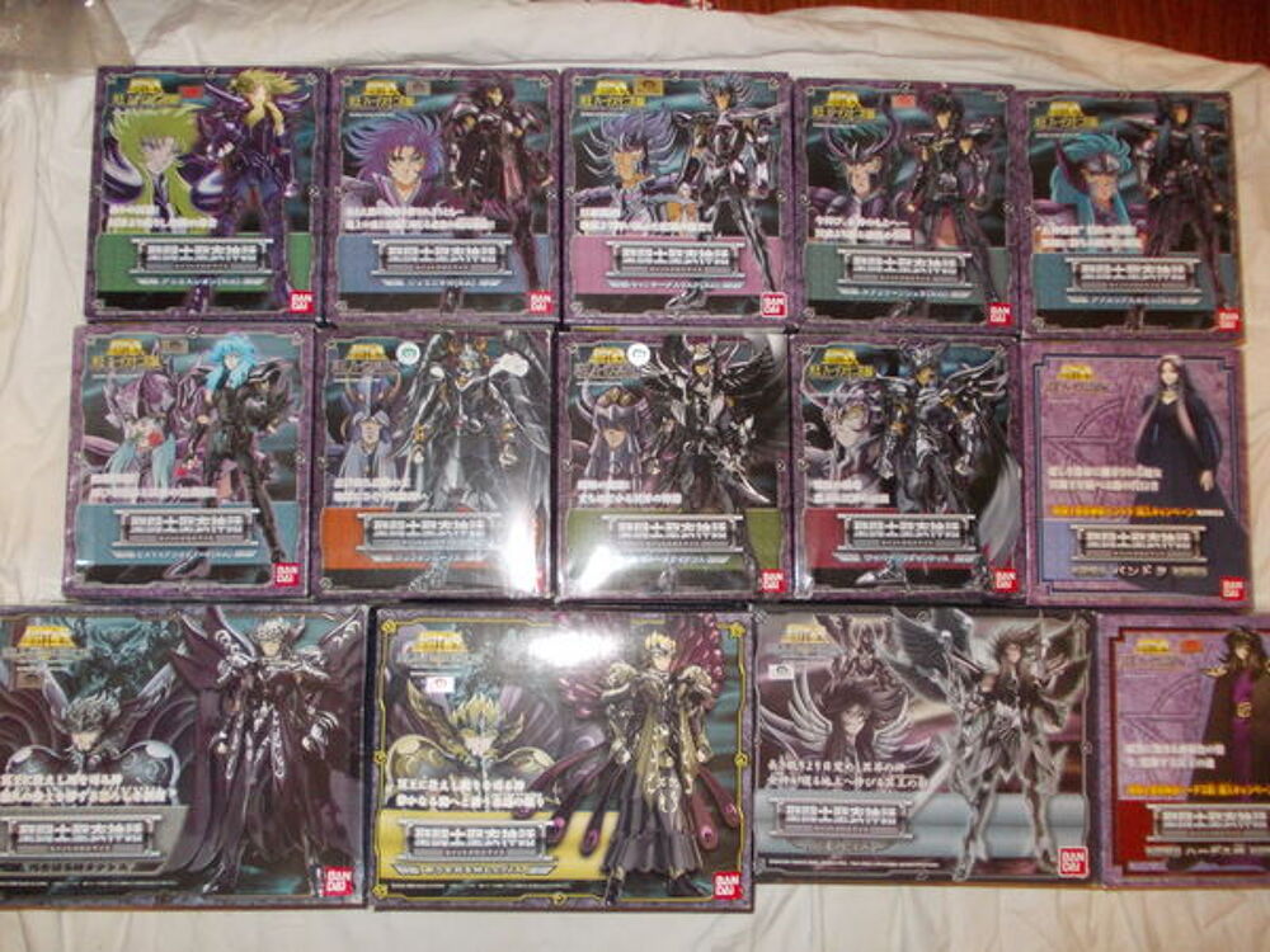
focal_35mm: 28
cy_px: 476
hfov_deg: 63.4
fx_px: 1027
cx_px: 635
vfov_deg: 49.7
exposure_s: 1/25
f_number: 2.7
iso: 200
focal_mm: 4
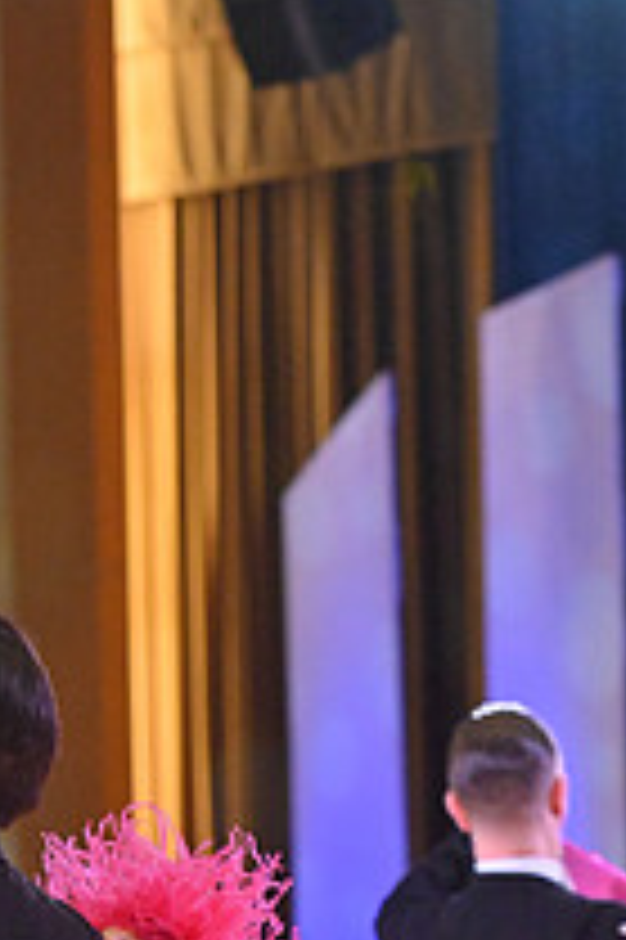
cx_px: -196
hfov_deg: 4.1
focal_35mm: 333
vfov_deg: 6.1
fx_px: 8699
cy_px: 1286
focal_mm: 120
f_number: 5.6
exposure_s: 1/400
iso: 5000
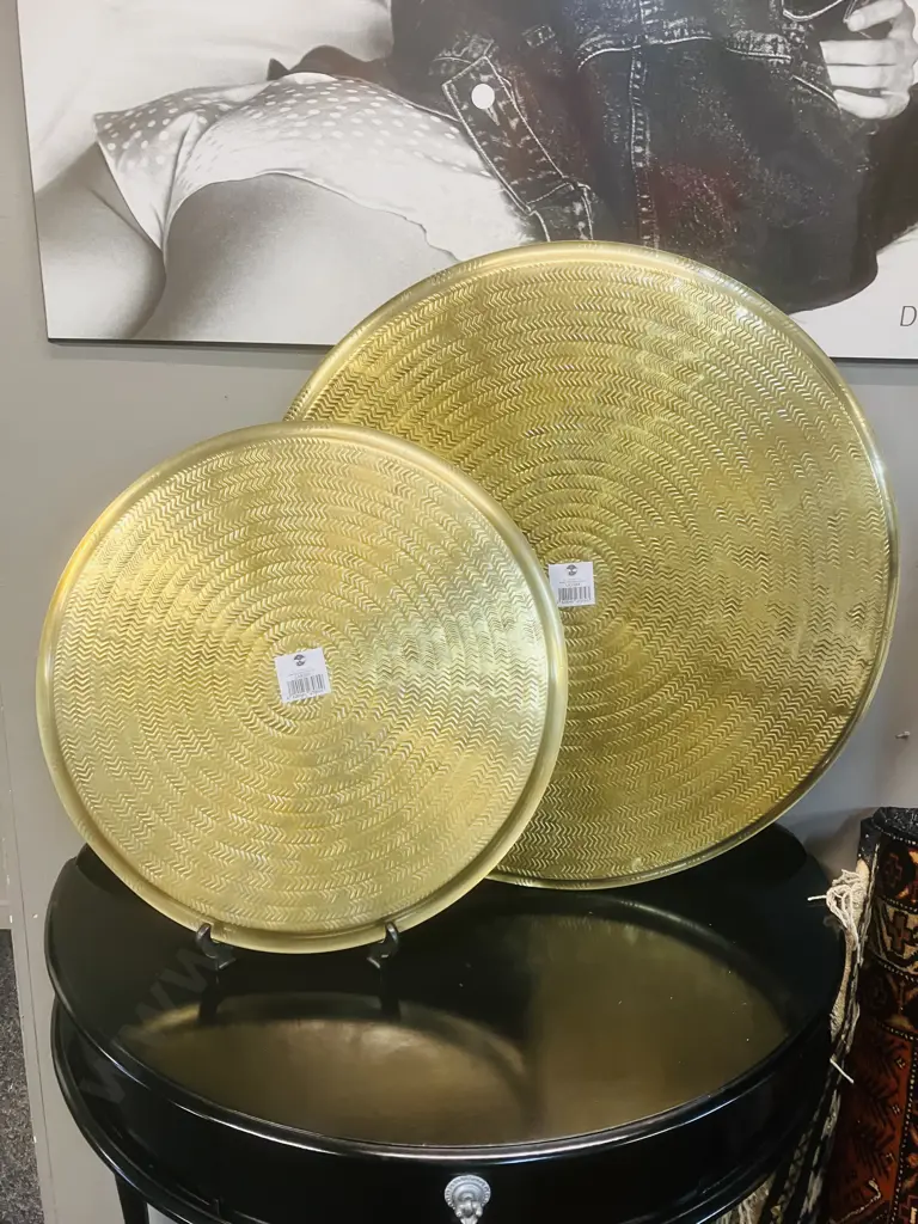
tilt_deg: -14.2
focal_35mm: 28
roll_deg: -1.7
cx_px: 459
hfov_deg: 49.7
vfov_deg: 63.4
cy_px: 612
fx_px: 990
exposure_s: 1/50
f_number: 1.8
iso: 160
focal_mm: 3.99
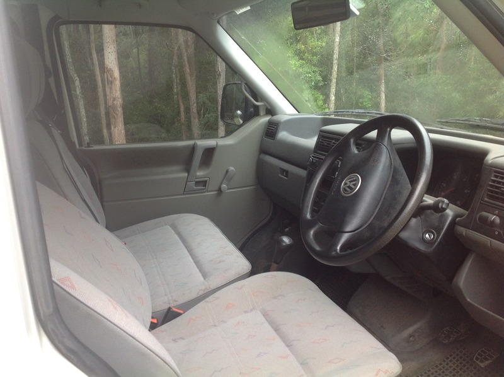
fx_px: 509
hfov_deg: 52.7
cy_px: 188
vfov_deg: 40.6
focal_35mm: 35
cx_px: 252
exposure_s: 1/60
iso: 80
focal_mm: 4.28
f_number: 2.4
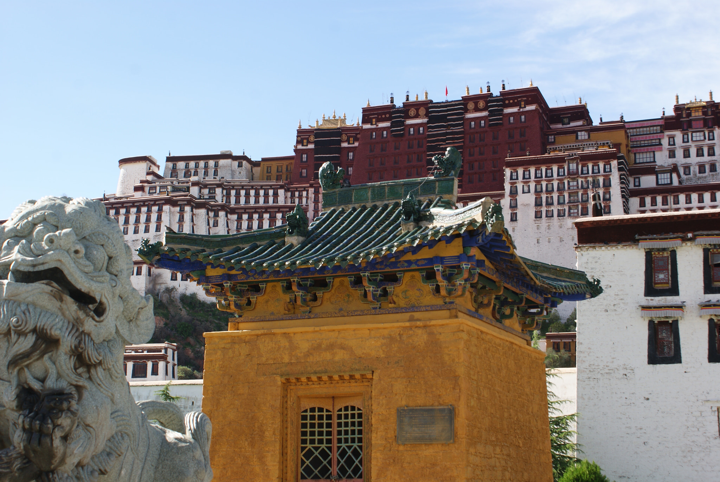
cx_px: 360
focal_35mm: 52
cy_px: 241
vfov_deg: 25.8
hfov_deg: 37.8
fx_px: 1051
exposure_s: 1/80
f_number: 9
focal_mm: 35
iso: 100
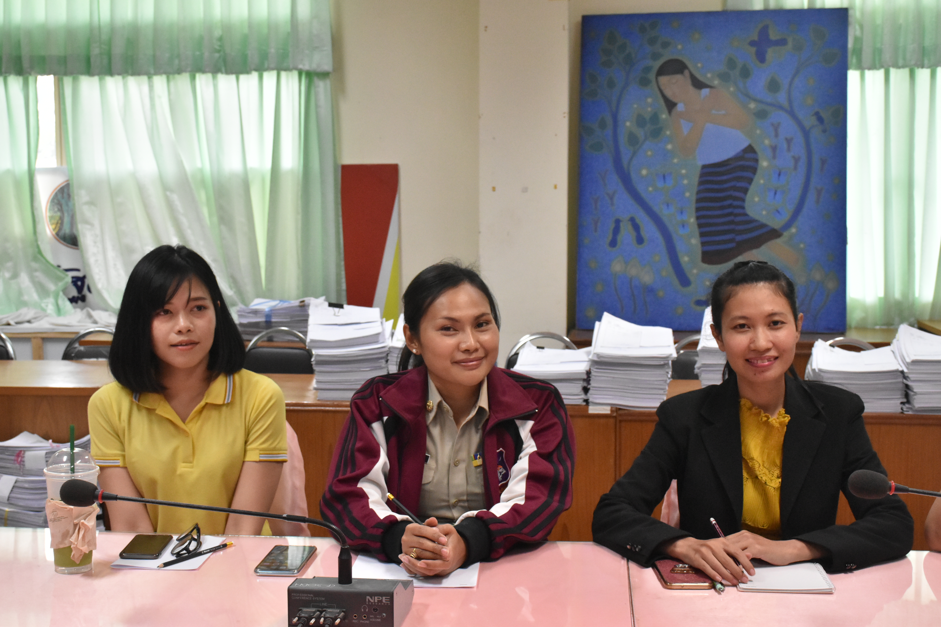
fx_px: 1333
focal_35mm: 51
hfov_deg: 38.9
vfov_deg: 26.5
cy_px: 314
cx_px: 470
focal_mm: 34
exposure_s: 1/200
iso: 2500
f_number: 7.1
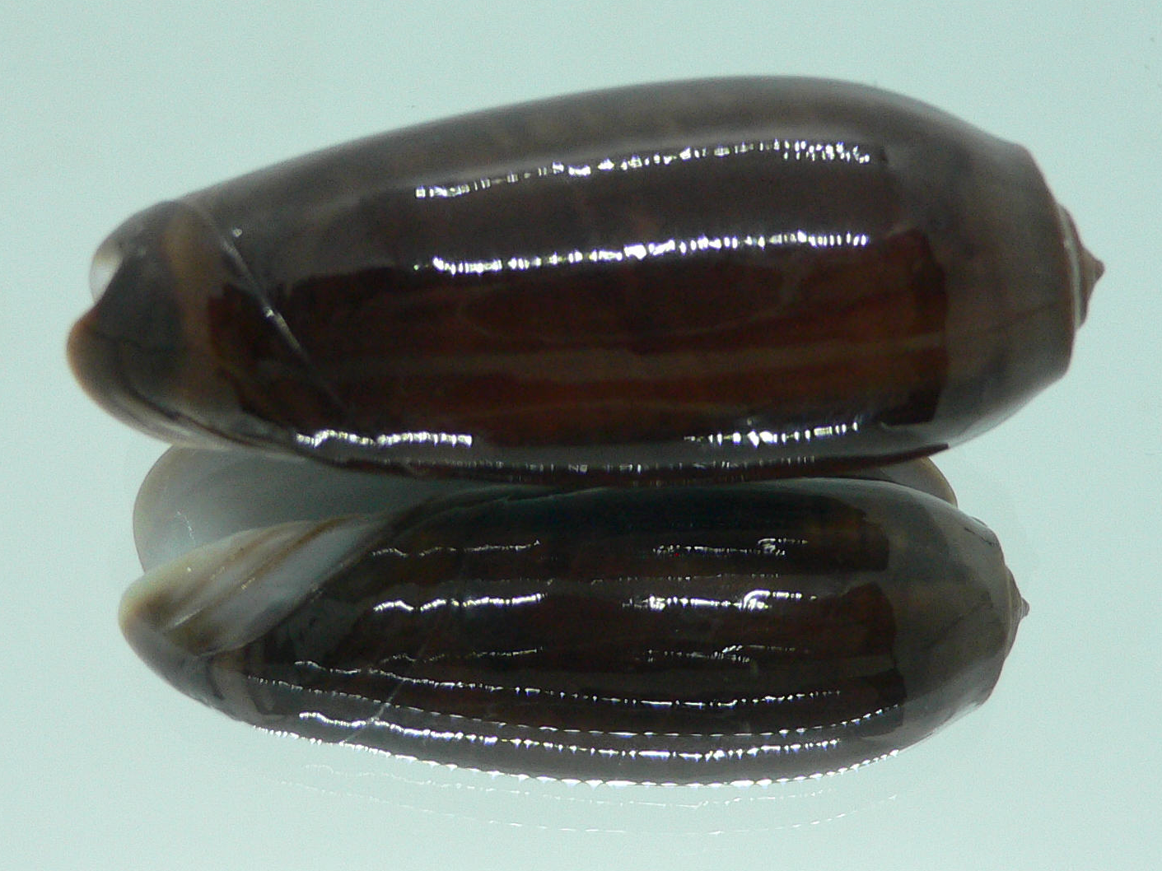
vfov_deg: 29.1
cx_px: 584
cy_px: 432
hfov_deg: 38.2
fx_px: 1678
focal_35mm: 50
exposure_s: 1/60
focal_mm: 4.6
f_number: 2.8
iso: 150
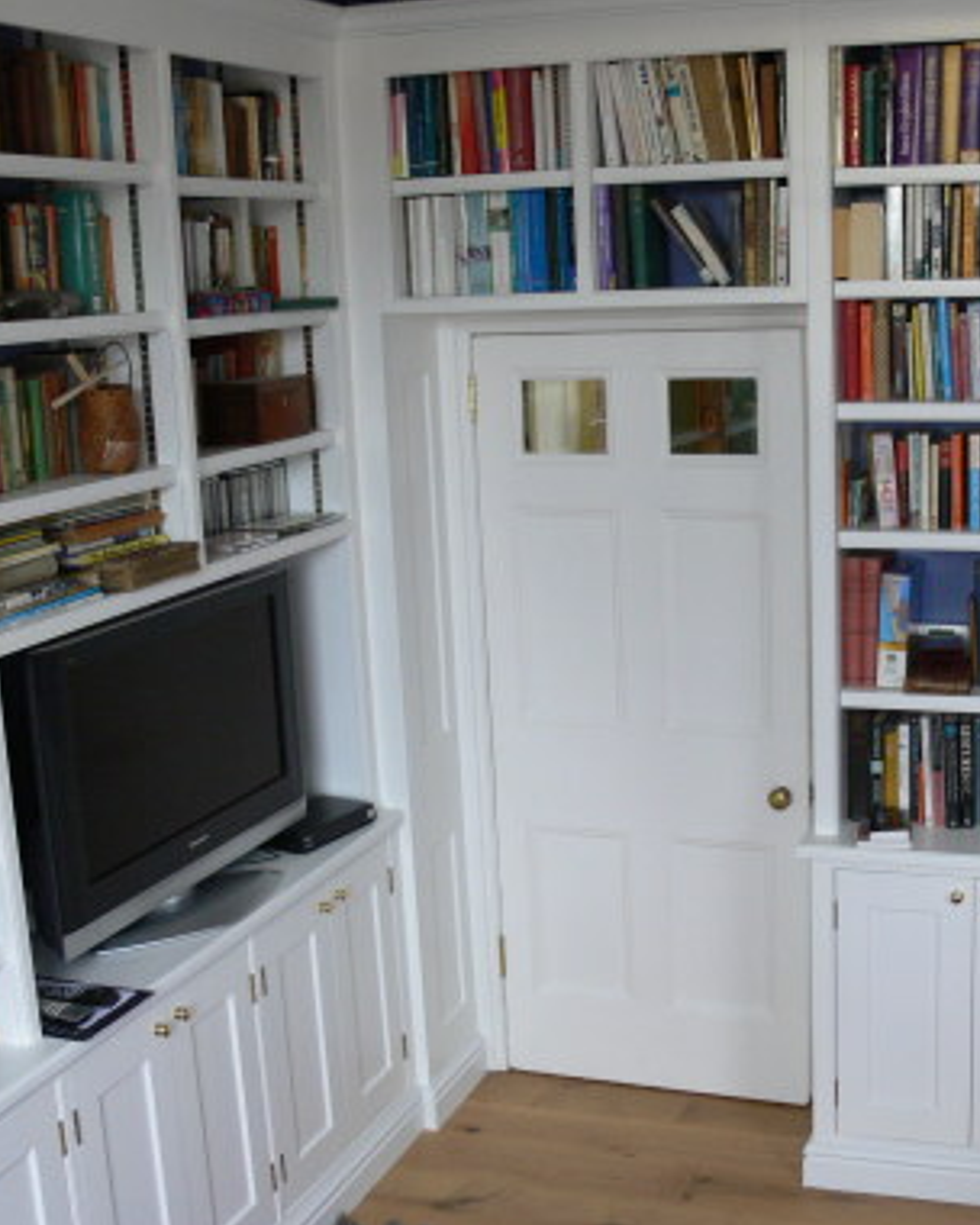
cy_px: 612
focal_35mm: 46
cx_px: 687
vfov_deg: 40.3
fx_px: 1668
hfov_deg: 32.4
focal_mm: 7.4
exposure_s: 1/20
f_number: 2.8
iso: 200
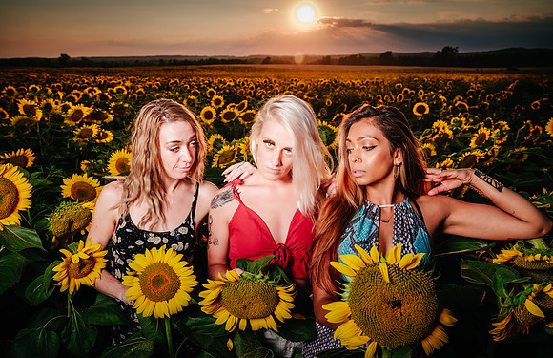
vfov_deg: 39.7
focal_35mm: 33
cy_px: 187
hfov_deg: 58.4
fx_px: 495
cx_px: 276
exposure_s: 1/125
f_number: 8
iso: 50
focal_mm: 39.6
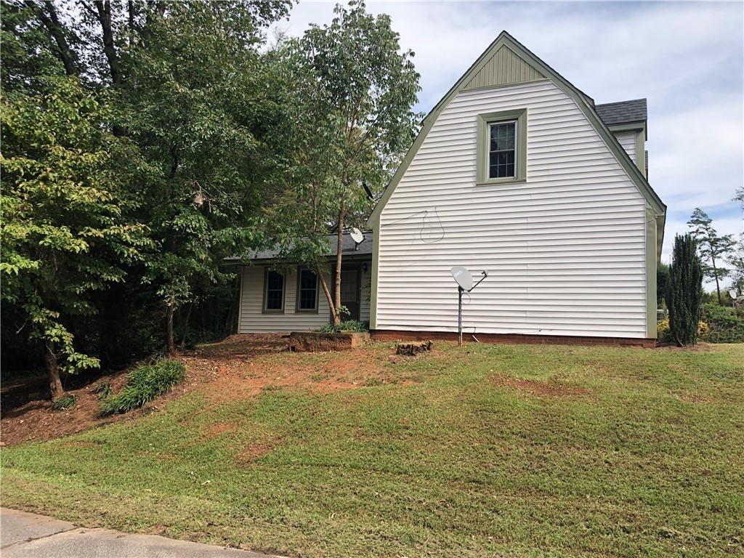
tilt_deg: +6.0
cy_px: 279
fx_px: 602
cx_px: 372
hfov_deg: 63.4
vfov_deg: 49.7
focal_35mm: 28
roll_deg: -1.4
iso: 20
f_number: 1.8
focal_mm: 3.99
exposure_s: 1/1000
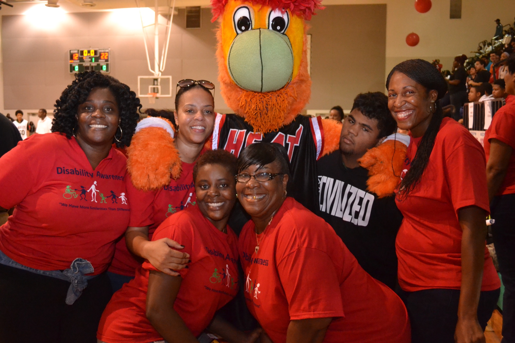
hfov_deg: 53.1
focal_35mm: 36
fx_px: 515
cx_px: 258
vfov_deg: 36.9
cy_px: 172
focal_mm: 24
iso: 3200
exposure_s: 1/60
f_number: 4
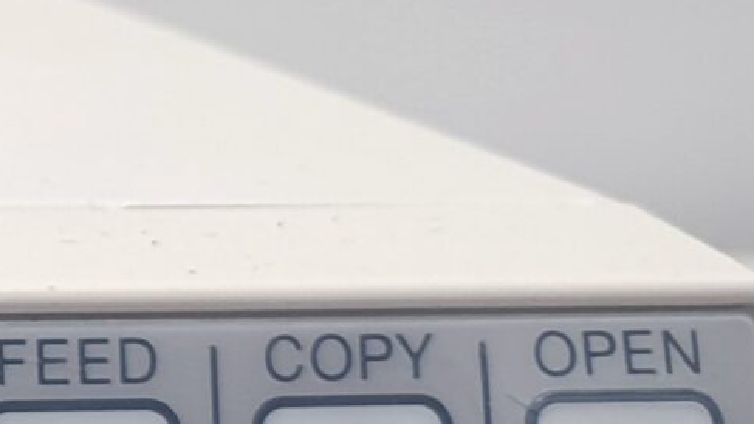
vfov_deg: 8.1
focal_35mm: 149
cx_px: -889
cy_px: 90
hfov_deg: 12.3
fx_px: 2979
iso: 80
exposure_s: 1/50
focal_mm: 4.3
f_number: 2.4
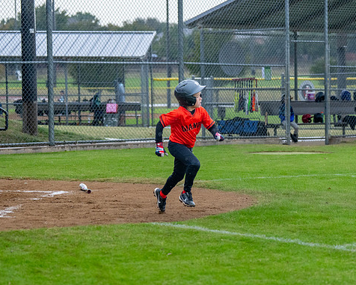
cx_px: 235
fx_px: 1507
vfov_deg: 10.8
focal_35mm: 143
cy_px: 180
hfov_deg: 13.5
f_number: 2.8
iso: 1600
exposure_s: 1/1000
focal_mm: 79
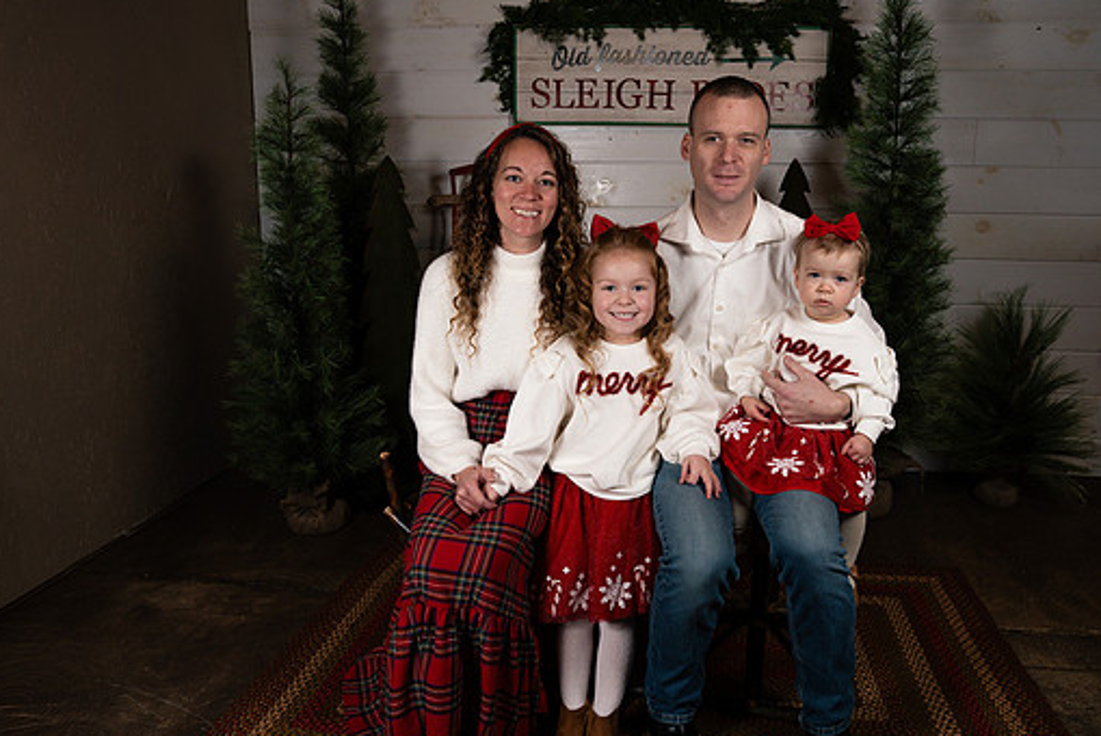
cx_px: 608
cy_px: 369
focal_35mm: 28
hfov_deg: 65.3
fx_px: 857
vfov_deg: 46.5
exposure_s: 1/250
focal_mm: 24
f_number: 5
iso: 200
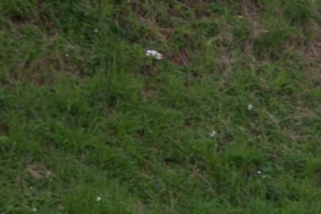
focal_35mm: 450
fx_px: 4012
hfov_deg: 4.5
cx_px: 676
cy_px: 519
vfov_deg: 3.0
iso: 100
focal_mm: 55
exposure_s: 1/160
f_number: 6.3
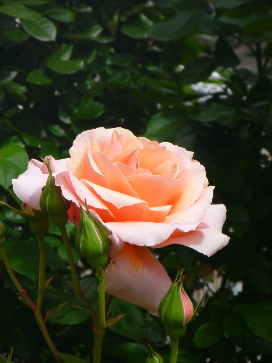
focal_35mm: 98
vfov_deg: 20.0
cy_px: 182
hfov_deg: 15.1
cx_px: 136
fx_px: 1027
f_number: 5.7
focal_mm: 17.4
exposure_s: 1/160
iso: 80
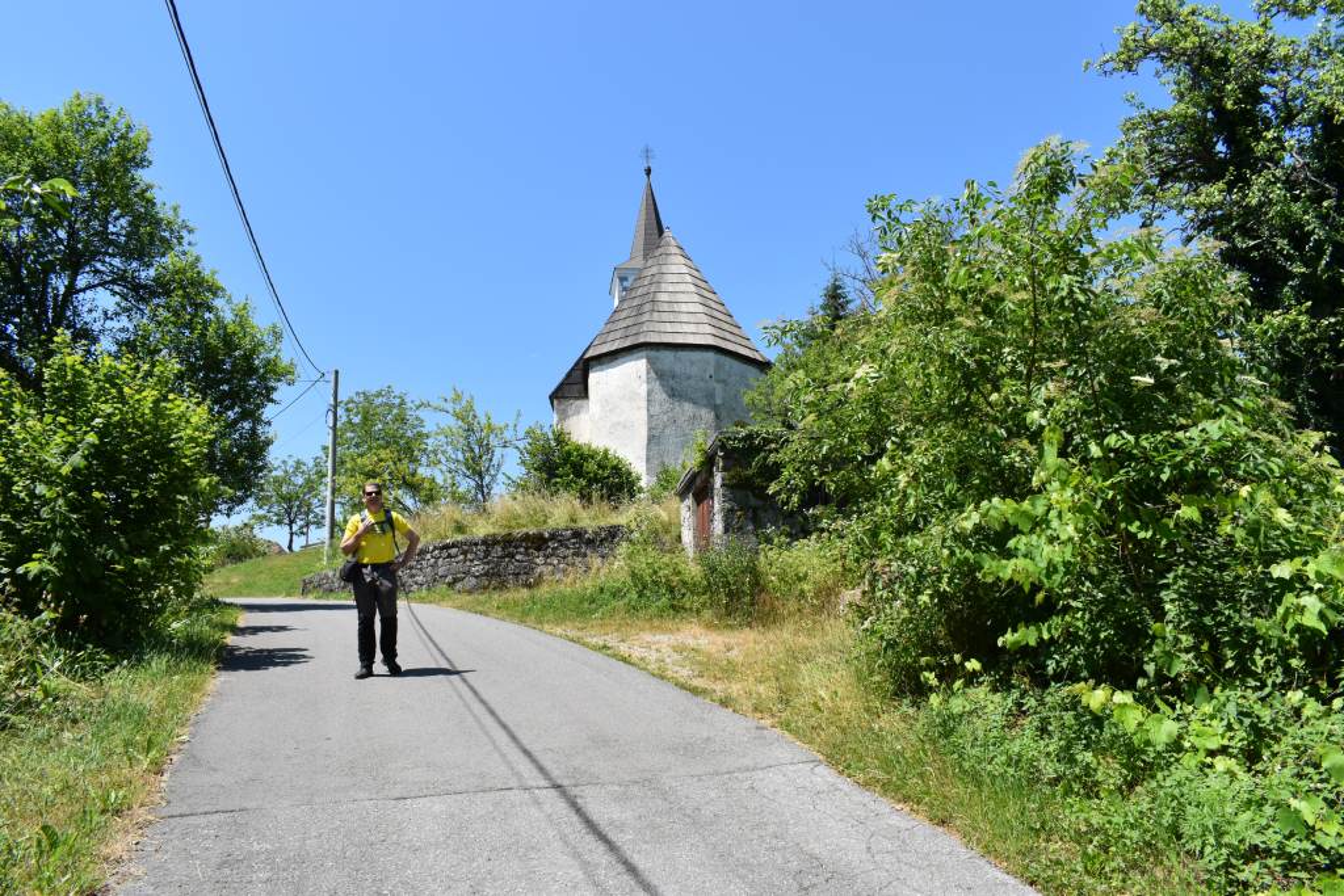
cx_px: 672
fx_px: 1008
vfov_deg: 47.9
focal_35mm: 27
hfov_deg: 67.4
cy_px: 448
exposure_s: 1/400
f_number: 9
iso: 200
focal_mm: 18
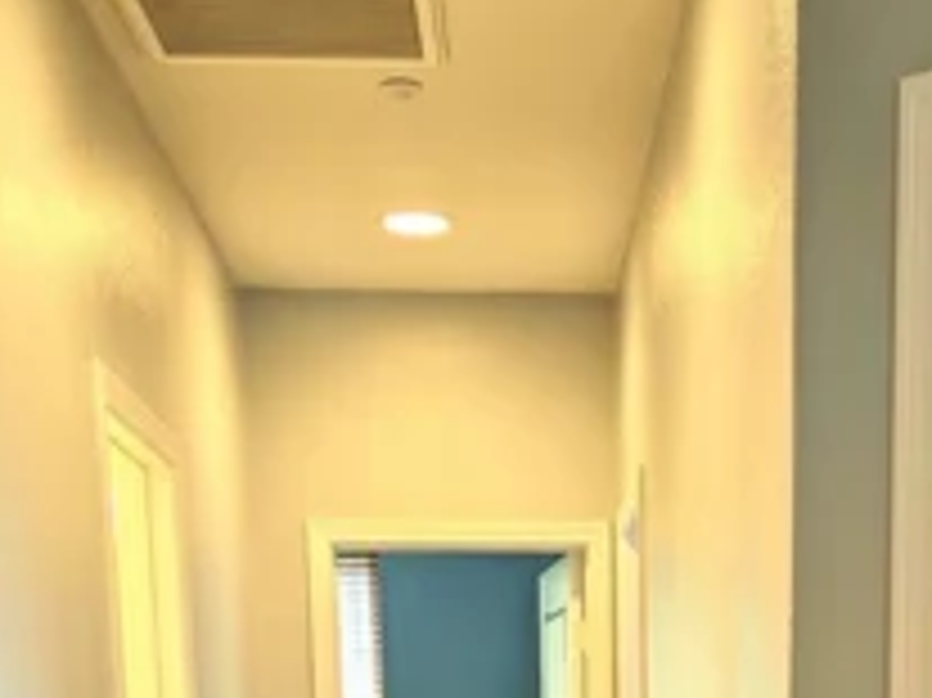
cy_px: 1112
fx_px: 1749
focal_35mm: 65
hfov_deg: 29.6
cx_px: 635
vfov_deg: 19.1
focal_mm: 6.81
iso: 71
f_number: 1.85
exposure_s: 1/23.8
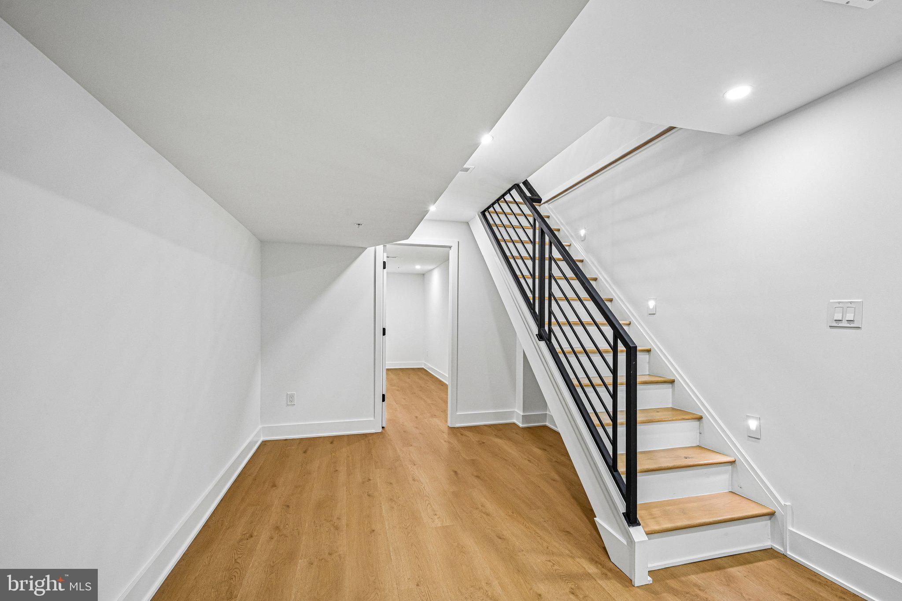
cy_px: 300
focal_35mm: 16
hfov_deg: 96.7
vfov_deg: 73.7
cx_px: 451
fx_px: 401
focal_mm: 16
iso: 800
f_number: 8
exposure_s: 1/40
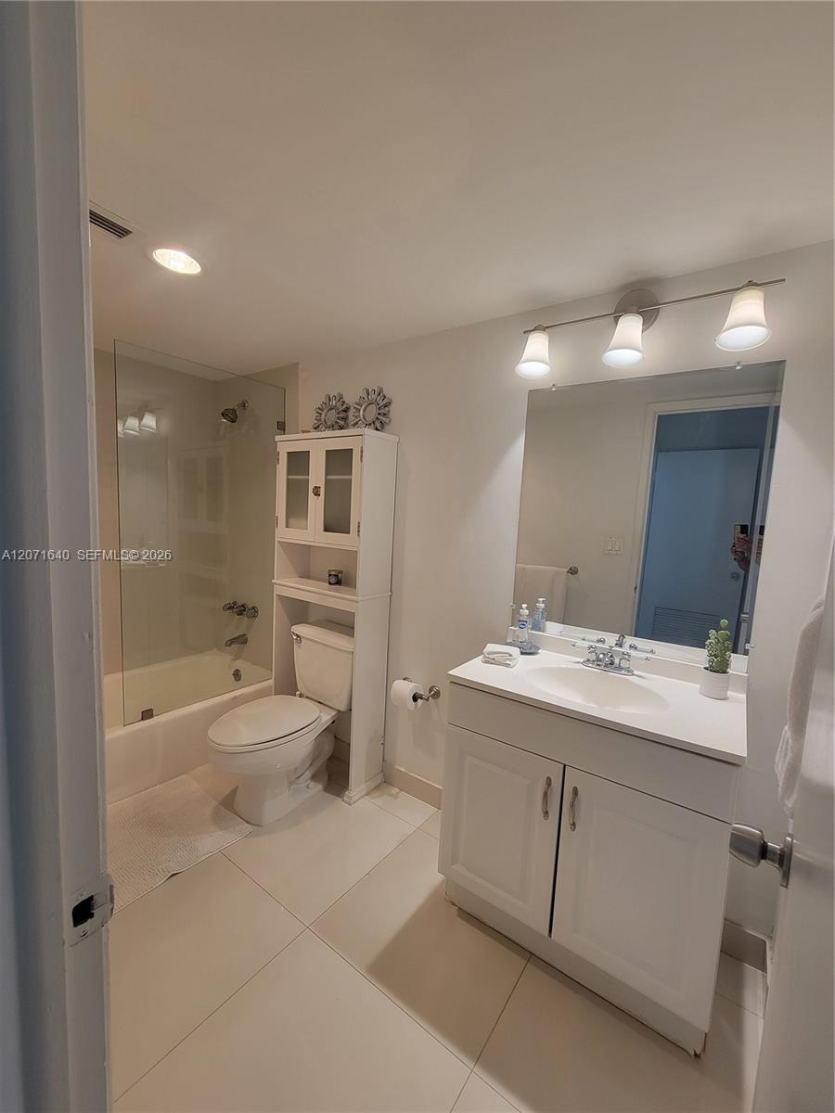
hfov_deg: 89.9
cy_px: 556
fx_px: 418
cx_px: 418
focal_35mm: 13
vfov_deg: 106.2
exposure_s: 1/60
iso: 125
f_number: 2.2
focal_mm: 2.2
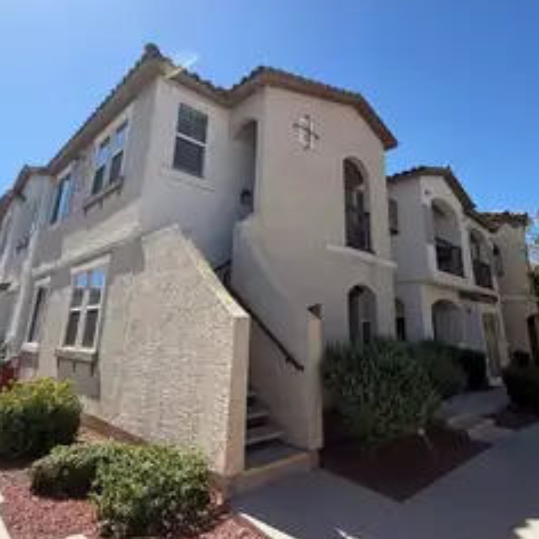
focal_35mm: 21
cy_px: 226
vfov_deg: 71.7
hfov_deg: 72.1
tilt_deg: +18.3
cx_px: 288
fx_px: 370
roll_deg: -0.3
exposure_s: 1/770
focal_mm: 2.22
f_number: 2.2
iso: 25
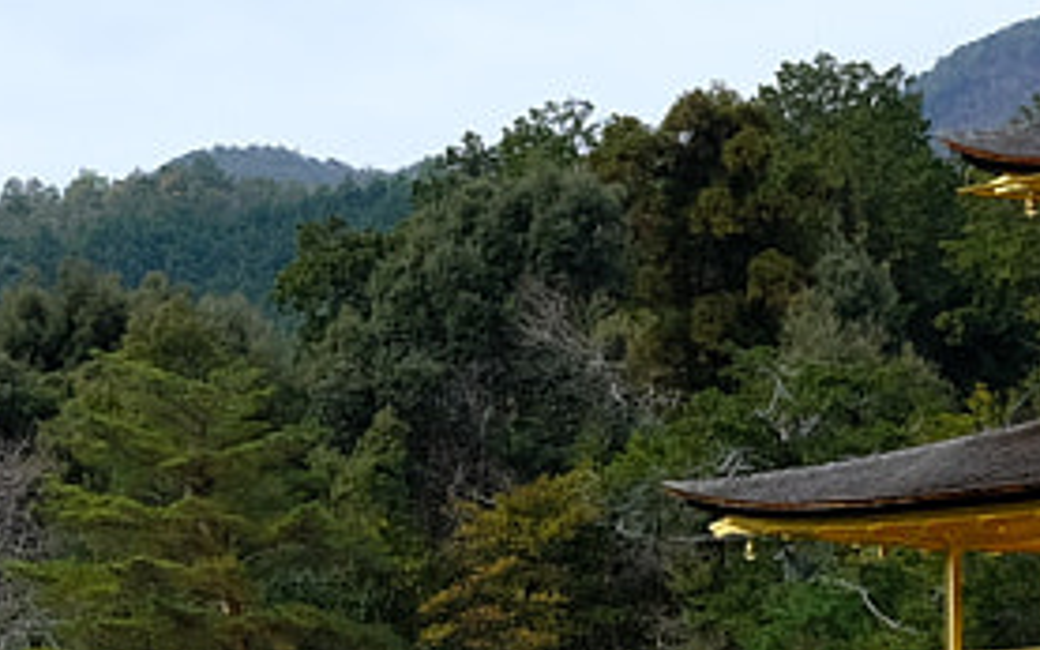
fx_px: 5838
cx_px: 454
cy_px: 905
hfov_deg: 10.2
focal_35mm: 206
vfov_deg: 6.3
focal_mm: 23
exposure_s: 1/160
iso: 200
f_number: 8
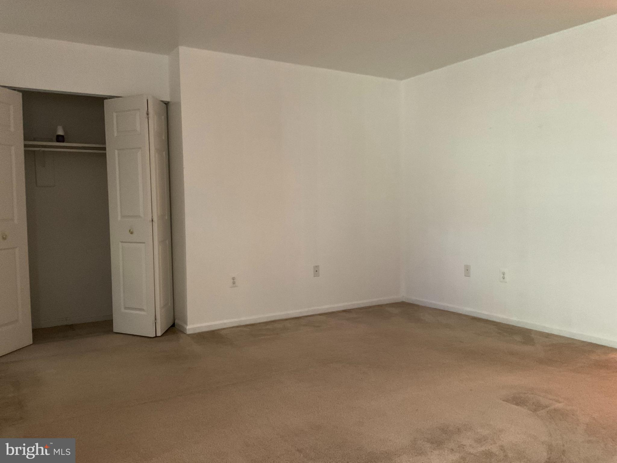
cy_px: 232
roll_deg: +1.3
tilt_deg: -6.1
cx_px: 308
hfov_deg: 61.7
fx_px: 517
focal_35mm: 29
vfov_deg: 48.2
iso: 320
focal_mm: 3
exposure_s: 1/30
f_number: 1.8
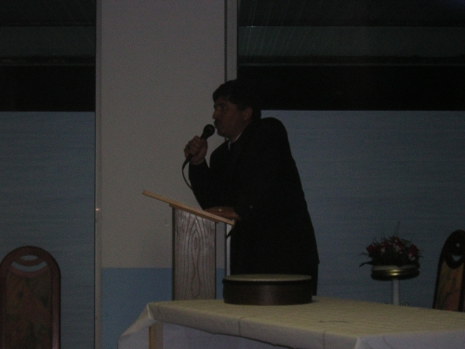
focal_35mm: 104
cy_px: 174
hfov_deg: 18.9
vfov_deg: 14.2
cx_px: 232
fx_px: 1397
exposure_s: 1/60.1
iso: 400
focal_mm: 13.6
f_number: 4.6
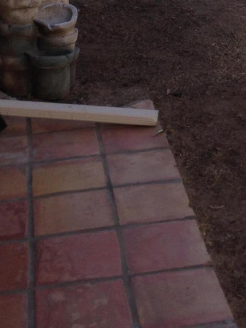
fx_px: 862
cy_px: -23
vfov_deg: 20.6
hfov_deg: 16.0
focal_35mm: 91
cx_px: 239
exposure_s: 1/507
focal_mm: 4.12
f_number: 2.4
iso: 50
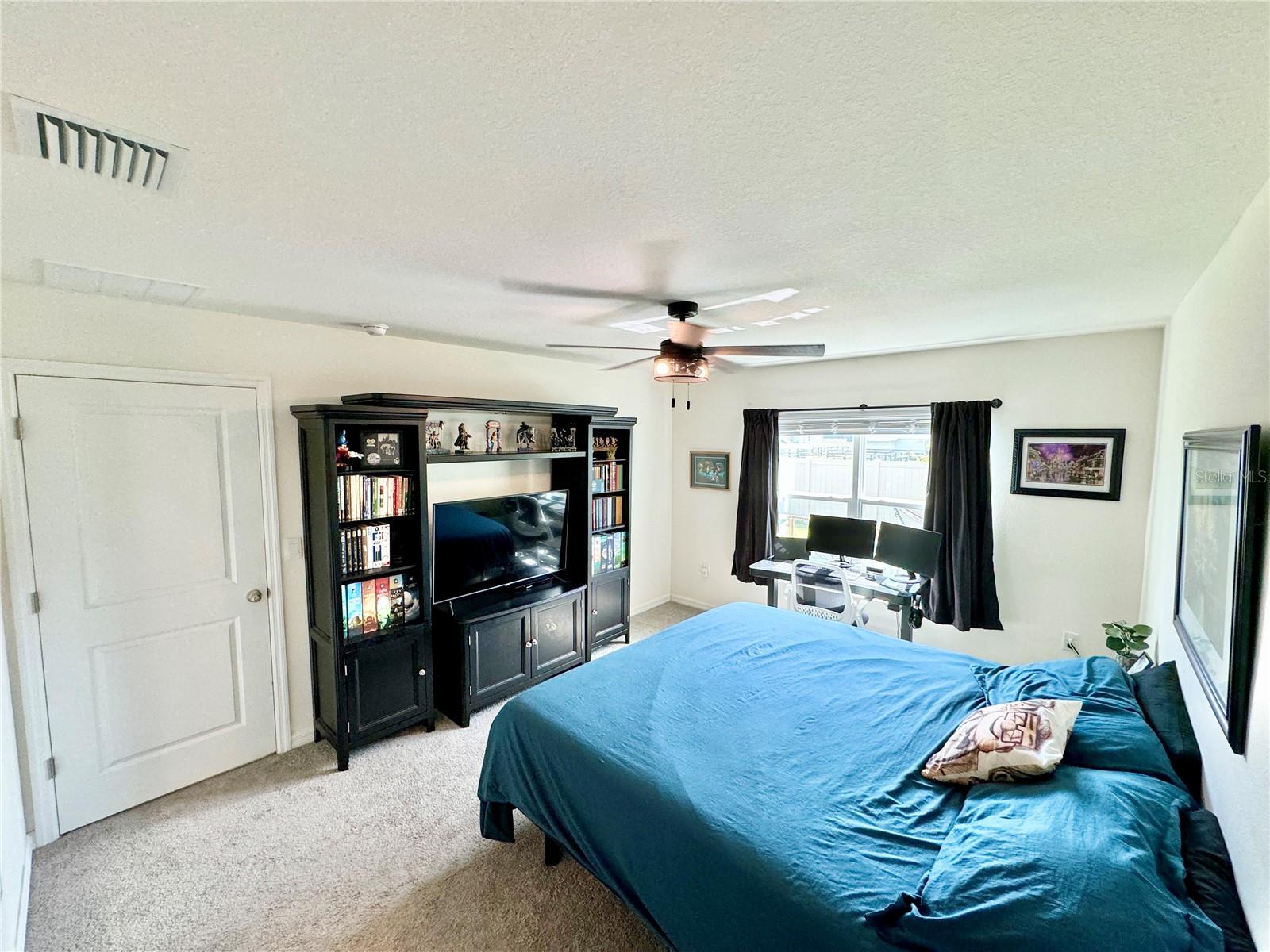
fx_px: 514
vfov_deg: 85.7
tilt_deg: -3.1
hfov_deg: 102.1
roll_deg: -0.5
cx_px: 635
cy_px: 476
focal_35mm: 14
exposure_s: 1/120
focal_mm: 2.22
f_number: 2.2
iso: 160
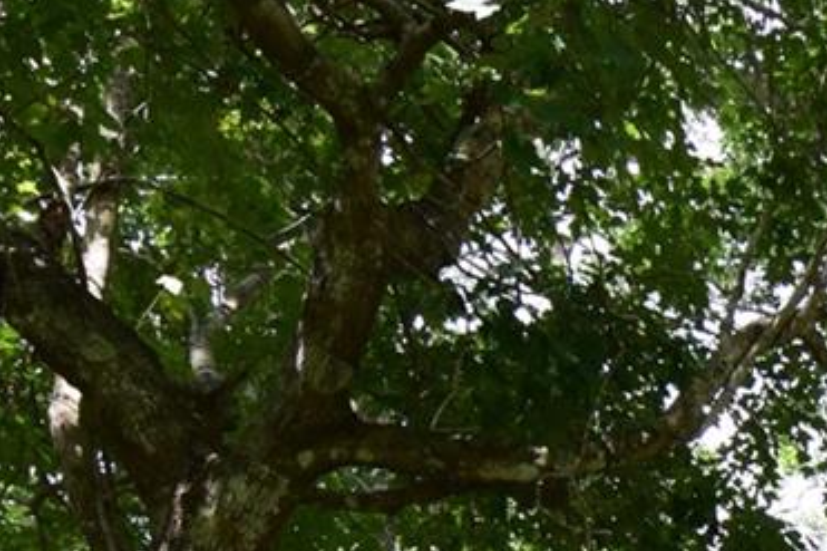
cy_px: 973
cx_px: 1244
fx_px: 1634
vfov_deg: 16.3
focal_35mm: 71
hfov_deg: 23.0
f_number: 9
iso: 400
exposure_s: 1/125
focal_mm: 11
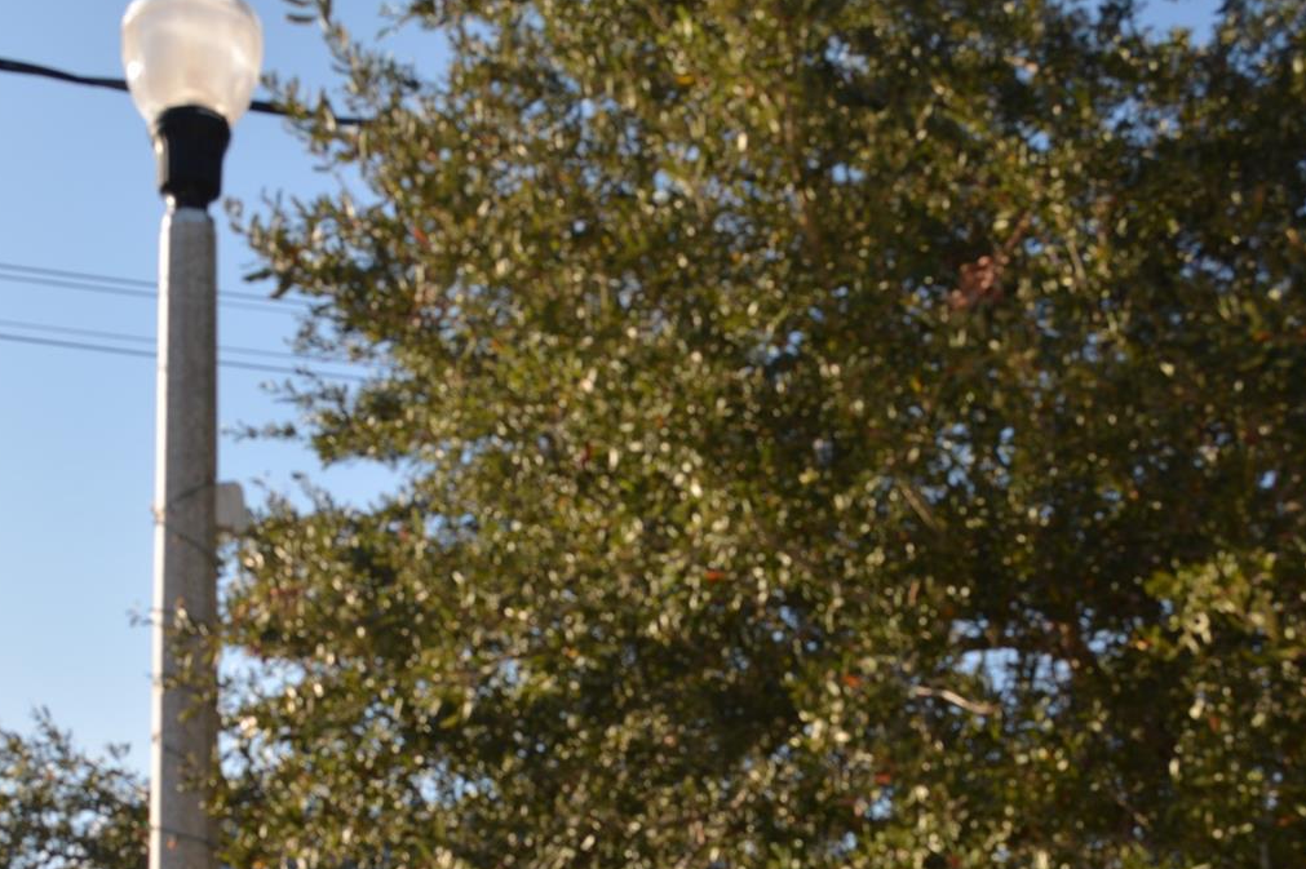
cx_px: 601
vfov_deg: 23.6
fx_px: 2067
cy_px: 600
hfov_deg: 35.0
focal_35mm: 57
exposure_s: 1/200
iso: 100
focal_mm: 24
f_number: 8
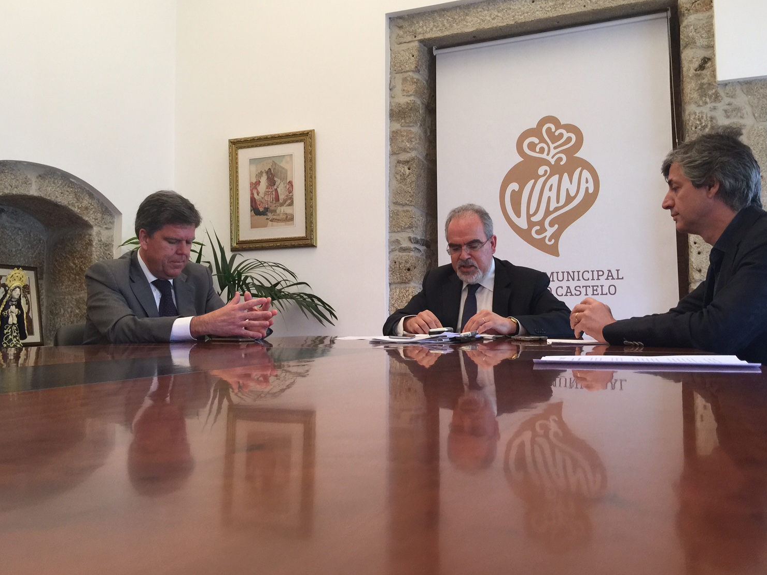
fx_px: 709
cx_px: 398
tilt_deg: +5.4
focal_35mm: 32
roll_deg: -0.6
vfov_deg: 44.1
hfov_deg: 56.8
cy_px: 267
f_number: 2.2
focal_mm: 4.15
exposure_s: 1/33
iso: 80
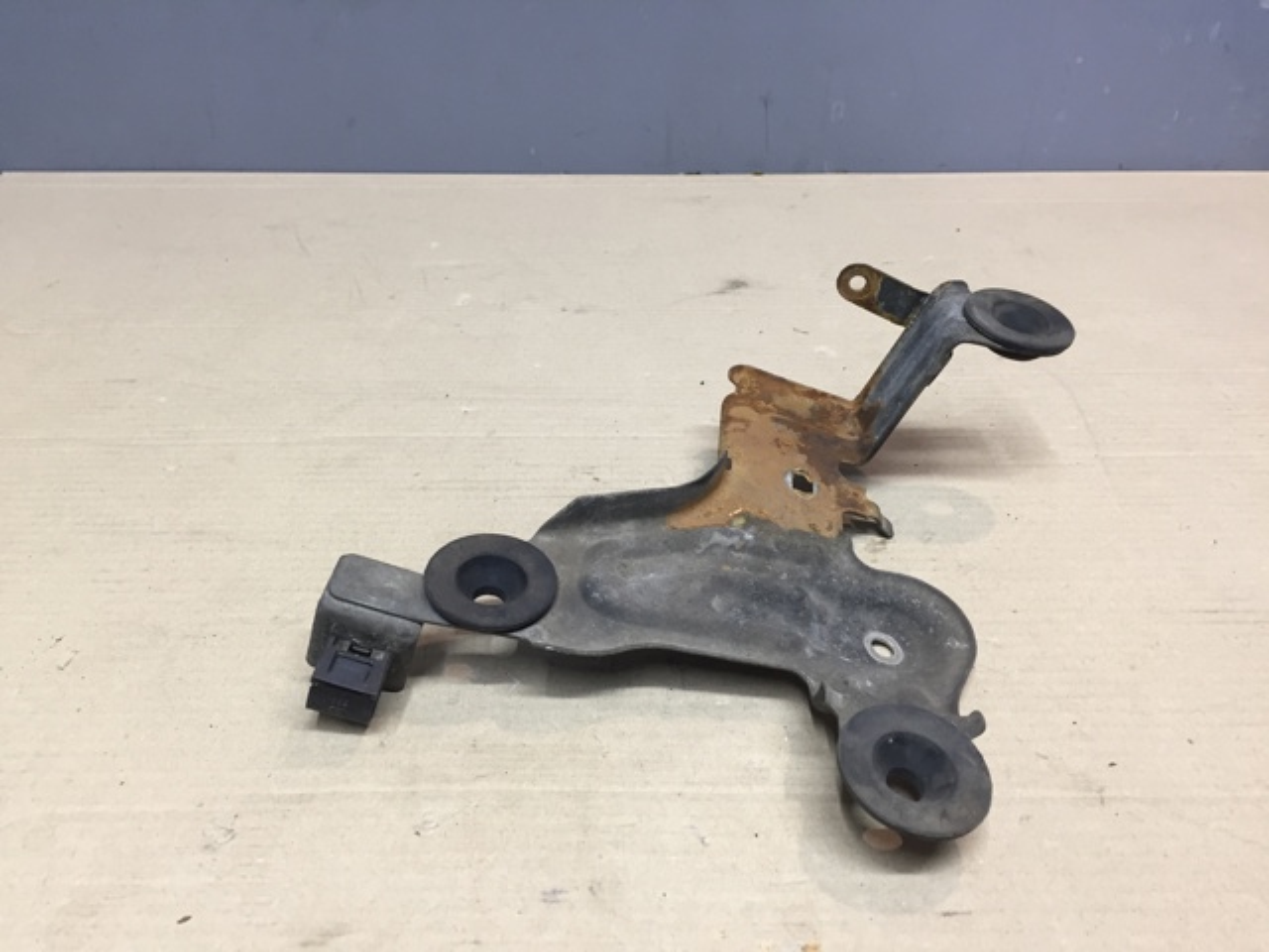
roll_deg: -1.9
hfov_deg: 61.7
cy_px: 476
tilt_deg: -32.9
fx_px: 1063
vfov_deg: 48.2
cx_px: 634
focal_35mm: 29
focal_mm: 4.15
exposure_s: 1/33
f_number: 2.2
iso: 64
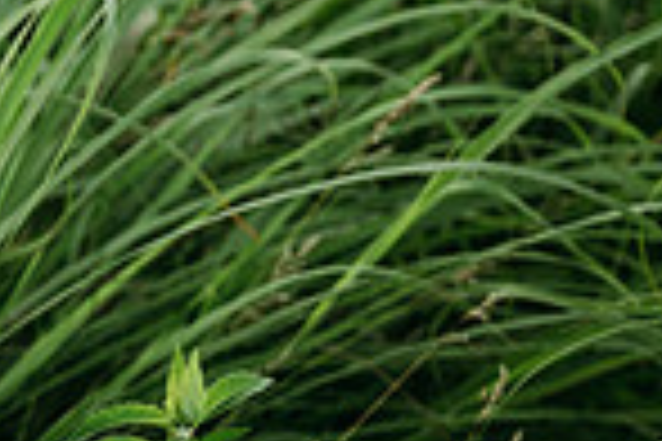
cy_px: 398
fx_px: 5627
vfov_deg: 4.5
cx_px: -799
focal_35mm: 306
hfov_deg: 6.5
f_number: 3.2
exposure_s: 1/500
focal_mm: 67
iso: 320
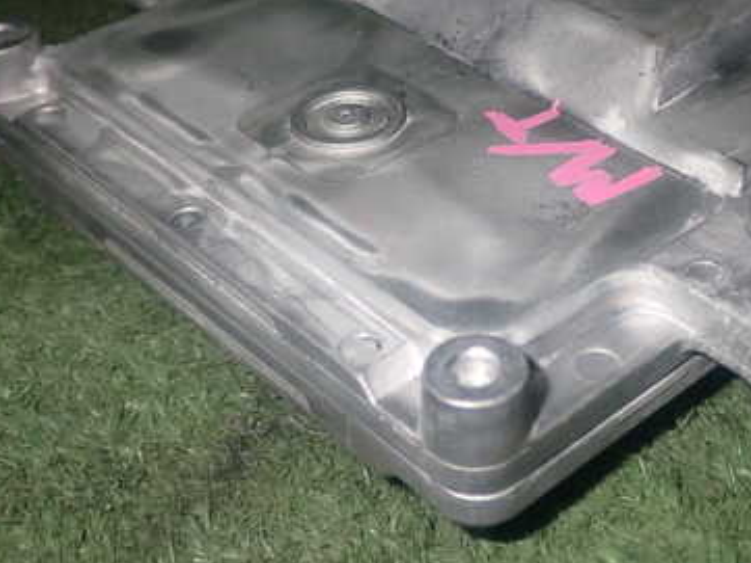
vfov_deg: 21.4
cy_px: 150
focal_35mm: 68
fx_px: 1474
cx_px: 531
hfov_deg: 28.3
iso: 200
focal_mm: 7.31
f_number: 8
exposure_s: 1/40
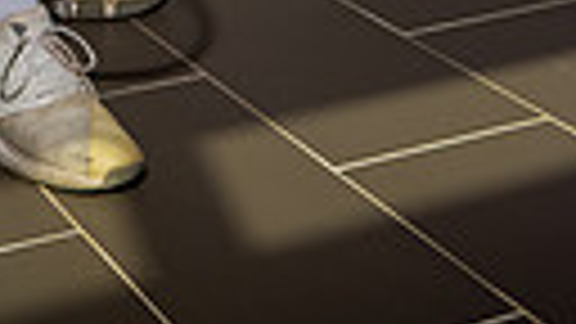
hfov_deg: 20.5
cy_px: -608
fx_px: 1573
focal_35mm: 103
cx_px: 99
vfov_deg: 9.5
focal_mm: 28
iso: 320
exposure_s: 1/250
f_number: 6.3
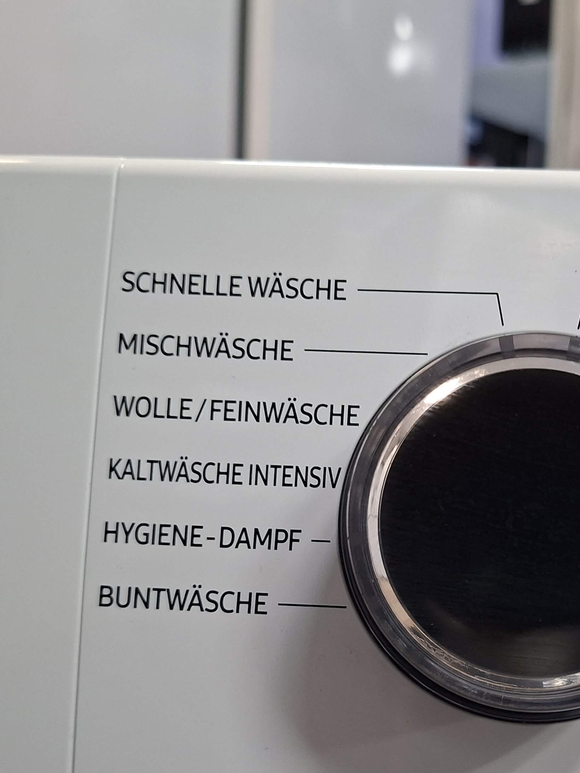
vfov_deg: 44.4
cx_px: 461
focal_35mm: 42
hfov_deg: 33.4
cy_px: 487
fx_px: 938
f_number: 1.8
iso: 250
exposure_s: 1/50
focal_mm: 5.54
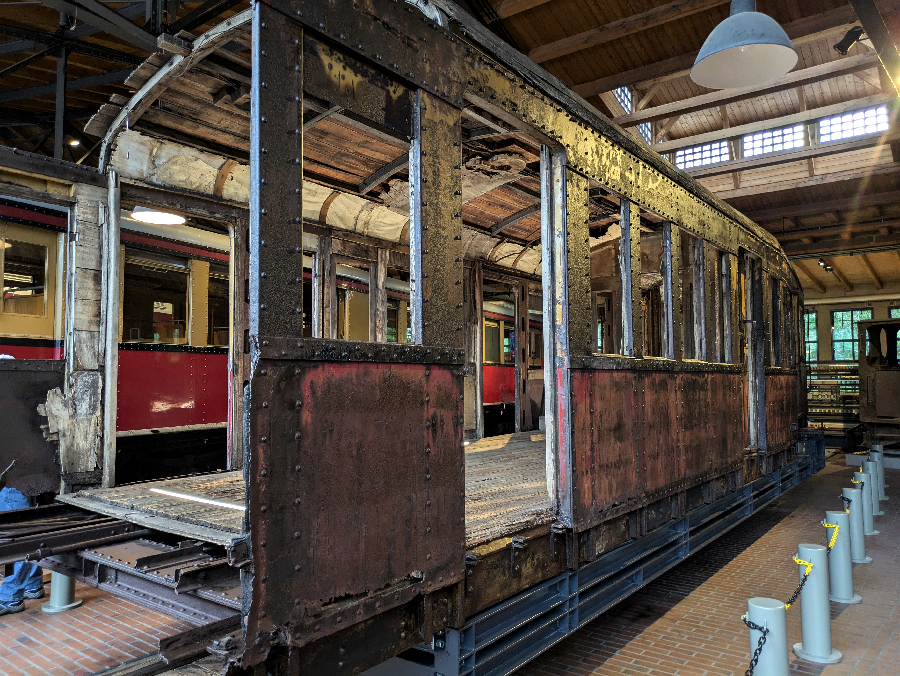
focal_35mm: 25
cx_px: 450
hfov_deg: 69.4
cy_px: 338
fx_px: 650
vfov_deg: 54.9
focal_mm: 5.43
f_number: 1.89
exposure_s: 1/25
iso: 144
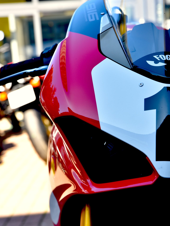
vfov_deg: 21.8
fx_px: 589
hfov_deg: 16.4
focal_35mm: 90
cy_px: 125
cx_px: 97
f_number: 5.6
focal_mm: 70
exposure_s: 1/125
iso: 200
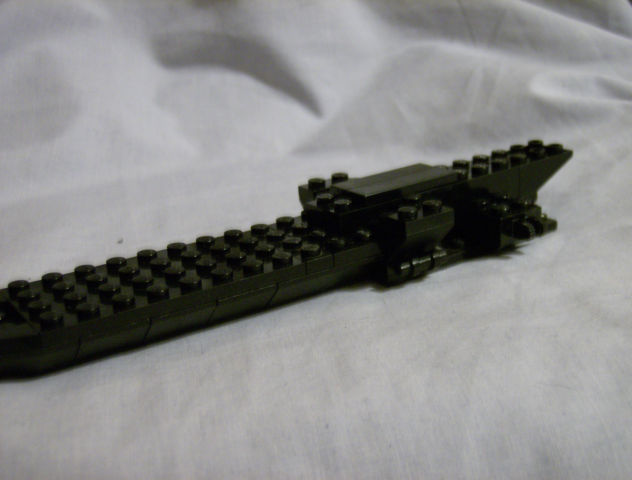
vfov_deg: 31.8
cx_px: 316
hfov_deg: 41.1
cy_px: 240
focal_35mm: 46
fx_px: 844
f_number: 3.1
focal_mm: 7.7
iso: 200
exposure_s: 1/7.66
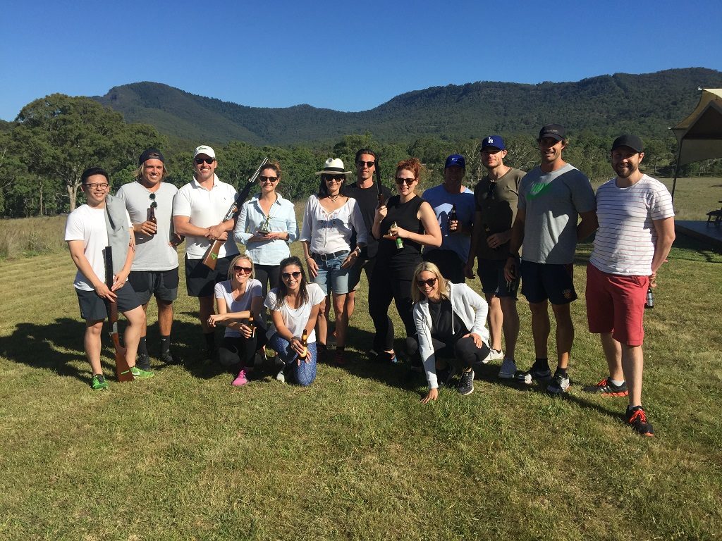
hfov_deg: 61.7
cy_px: 270
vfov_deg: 48.2
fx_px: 605
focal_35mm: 29
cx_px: 361
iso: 32
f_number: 2.2
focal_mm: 4.15
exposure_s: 1/2475
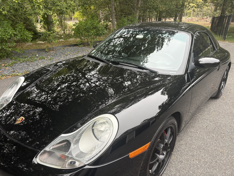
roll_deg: -2.3
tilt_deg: -23.9
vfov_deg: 53.1
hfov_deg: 67.3
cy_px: 88
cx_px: 117
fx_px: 176
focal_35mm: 26
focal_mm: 5.96
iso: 125
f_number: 1.6
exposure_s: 1/66
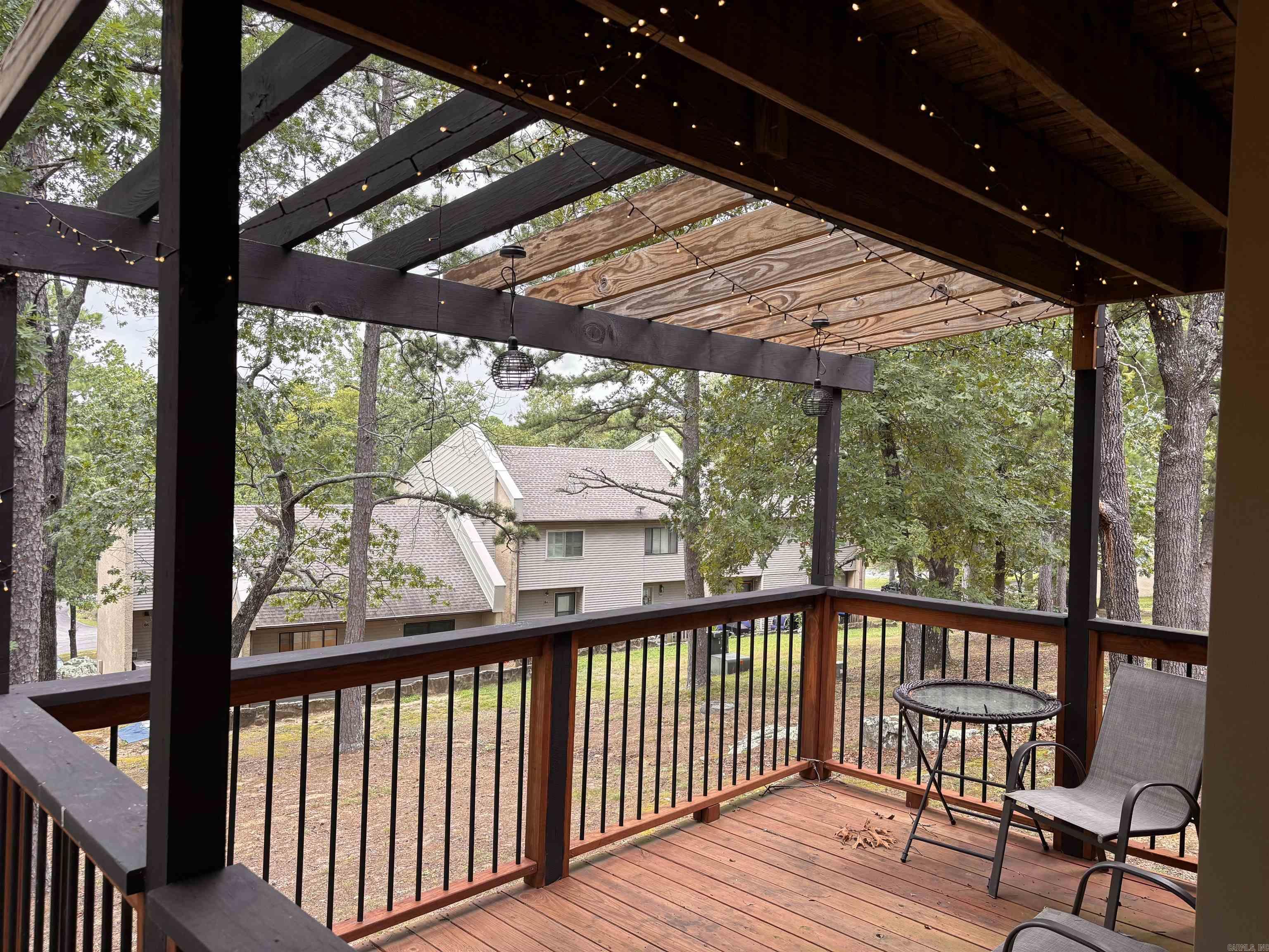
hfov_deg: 67.3
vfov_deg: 53.1
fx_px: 953
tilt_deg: -2.7
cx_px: 634
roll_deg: -1.2
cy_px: 476
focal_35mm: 26
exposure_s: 1/120
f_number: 1.6
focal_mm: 5.96
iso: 80
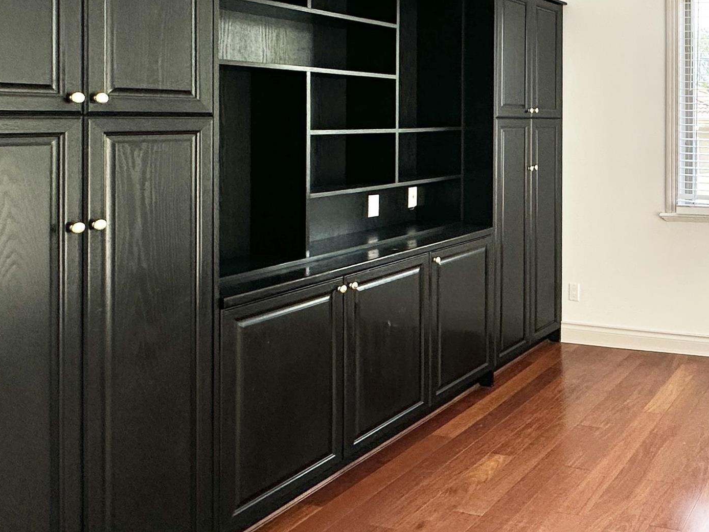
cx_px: 666
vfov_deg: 43.7
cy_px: 121
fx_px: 635
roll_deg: -1.6
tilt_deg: +0.0
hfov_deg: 50.3
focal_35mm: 31
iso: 64
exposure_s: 1/99
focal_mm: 2.22
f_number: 2.2
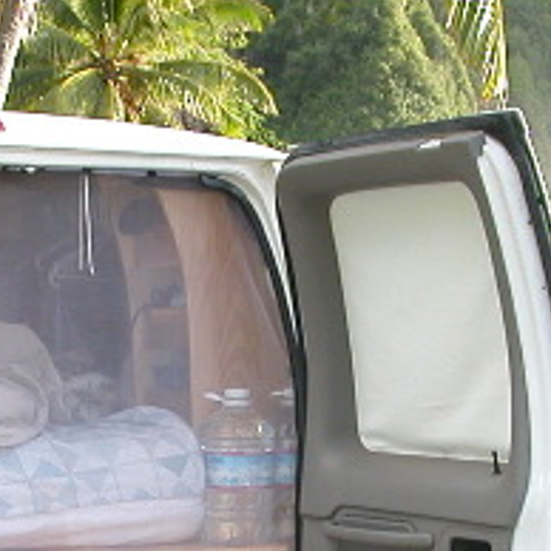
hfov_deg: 16.1
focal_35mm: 108
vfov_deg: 15.8
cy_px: 579
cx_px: 236
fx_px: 1945
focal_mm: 5.6
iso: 100
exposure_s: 1/240
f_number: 2.7
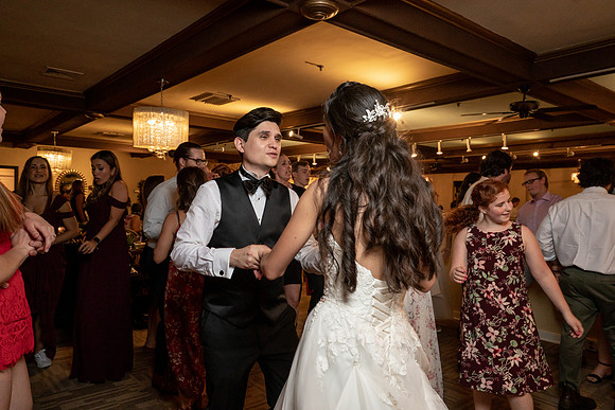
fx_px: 444
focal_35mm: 26
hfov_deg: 69.4
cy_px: 205
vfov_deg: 49.6
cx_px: 308
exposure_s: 1/200
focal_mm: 26
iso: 2000
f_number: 5.6
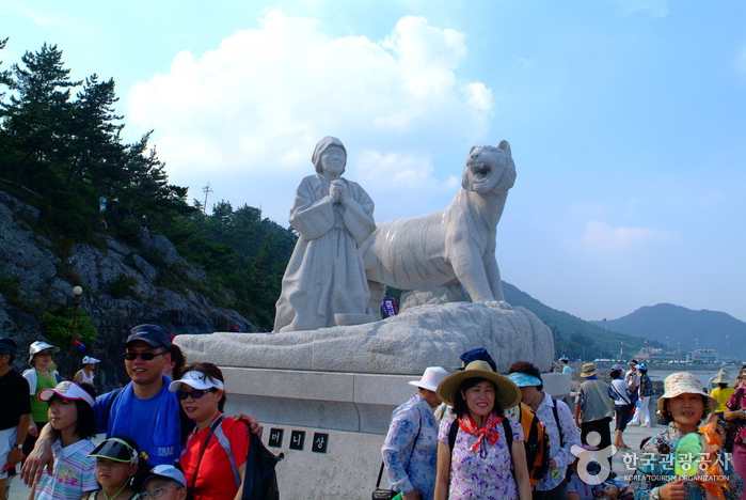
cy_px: 250
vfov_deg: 43.7
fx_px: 622
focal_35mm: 30
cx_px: 373
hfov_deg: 61.9
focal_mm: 20
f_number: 6.7
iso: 100
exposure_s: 1/180
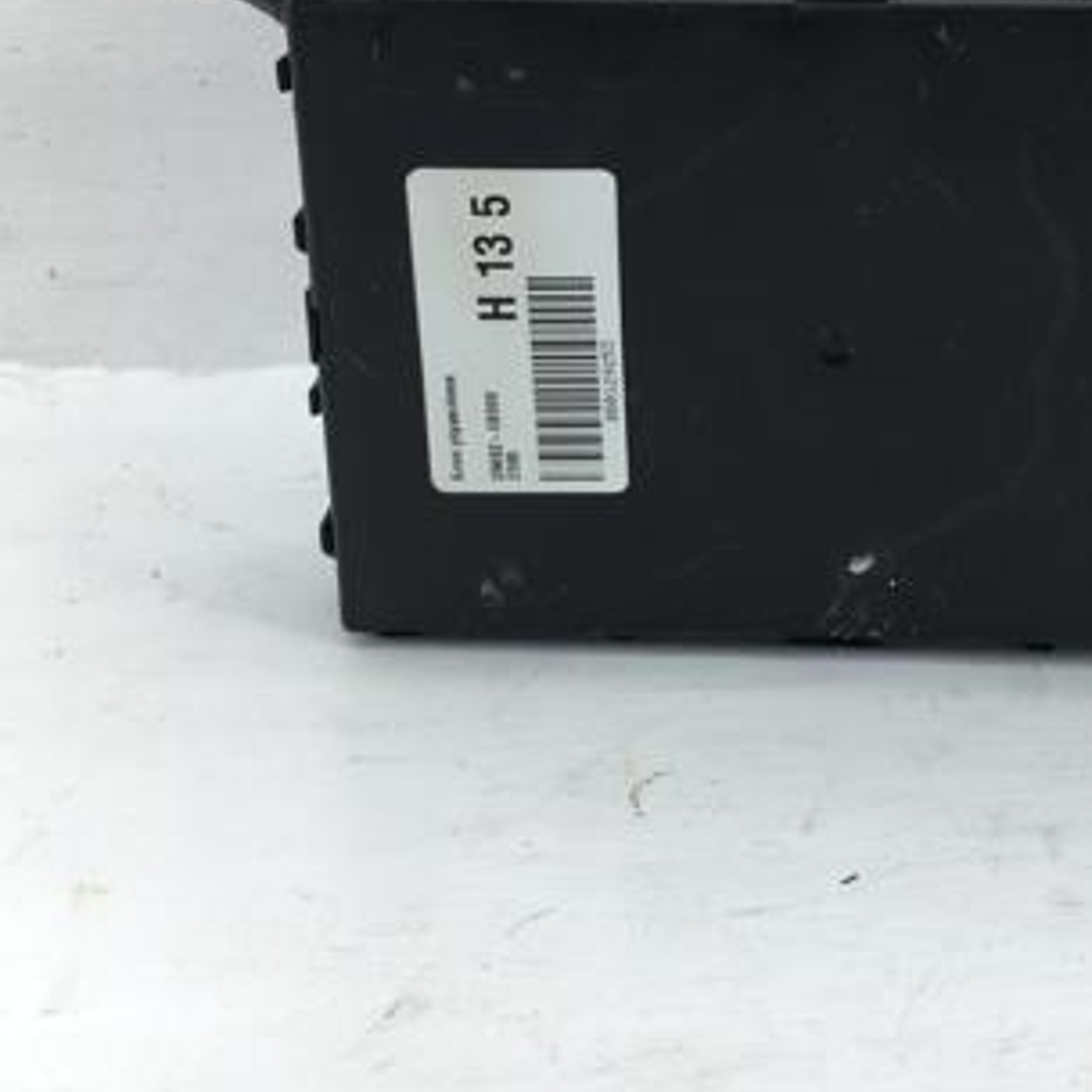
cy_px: 348
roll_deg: -1.4
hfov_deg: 31.2
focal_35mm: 54
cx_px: 797
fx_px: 1927
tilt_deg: -16.9
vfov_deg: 31.3
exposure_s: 1/100
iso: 25
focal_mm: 4.15
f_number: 2.2
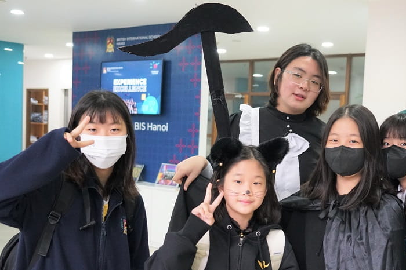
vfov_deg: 26.8
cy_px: 184
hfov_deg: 39.4
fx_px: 564
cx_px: 244
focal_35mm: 50
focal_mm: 35
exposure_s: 1/160
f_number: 4
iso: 5000
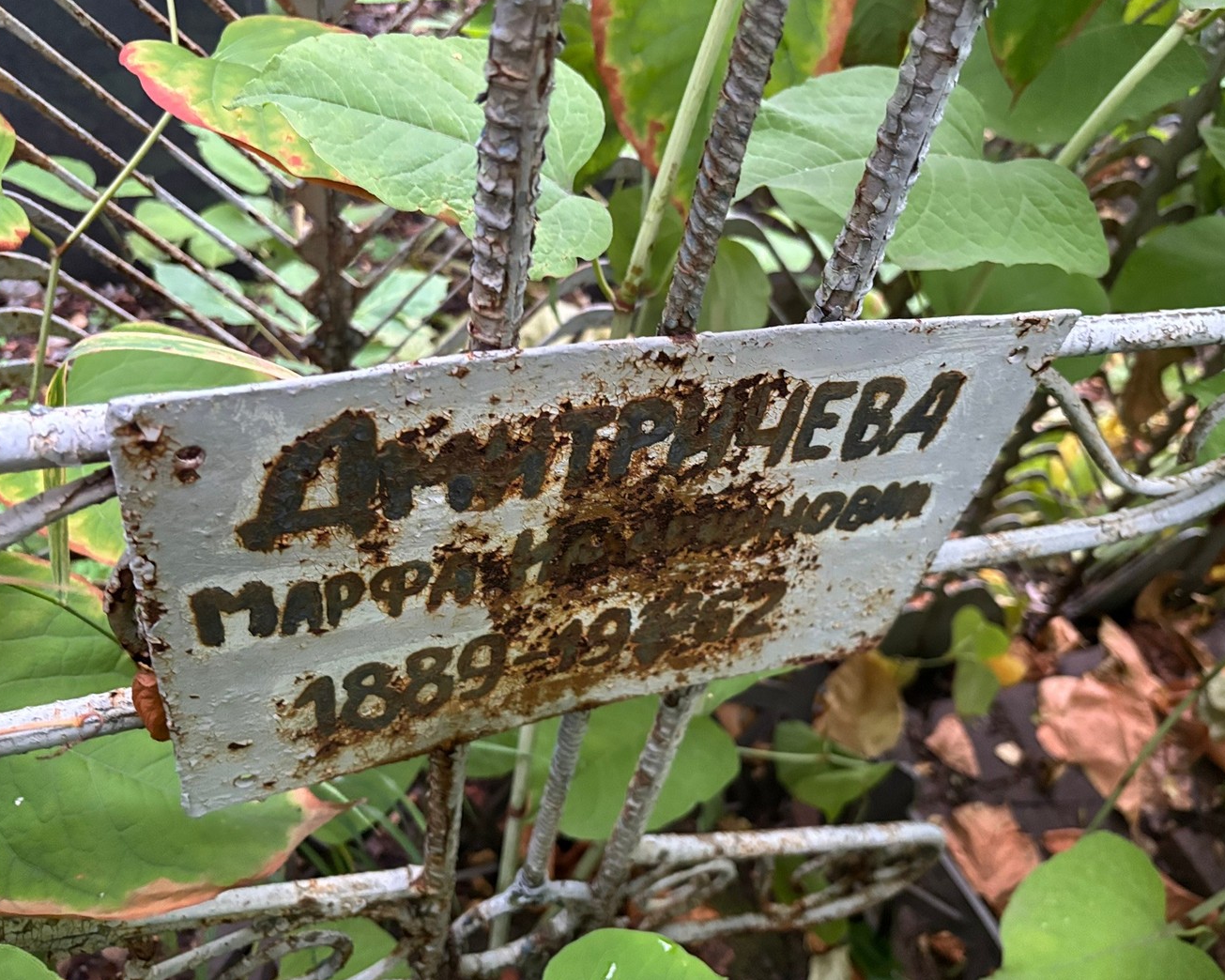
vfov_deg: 51.5
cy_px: 477
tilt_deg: -45.7
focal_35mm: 28
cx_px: 620
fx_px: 1015
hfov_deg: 62.2
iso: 500
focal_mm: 5.96
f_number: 1.6
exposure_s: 1/60
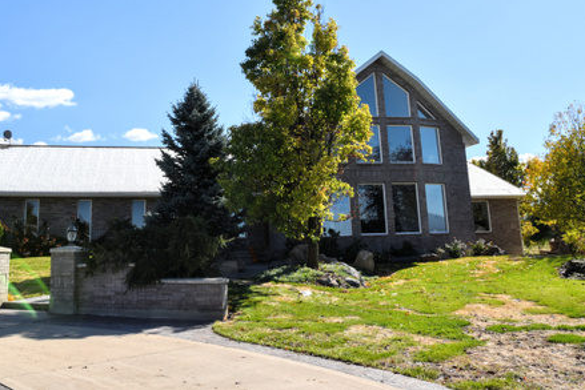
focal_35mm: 35
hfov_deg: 54.0
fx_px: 569
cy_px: 107
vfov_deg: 37.1
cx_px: 232
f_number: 13
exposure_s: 1/200
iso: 100
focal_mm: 24
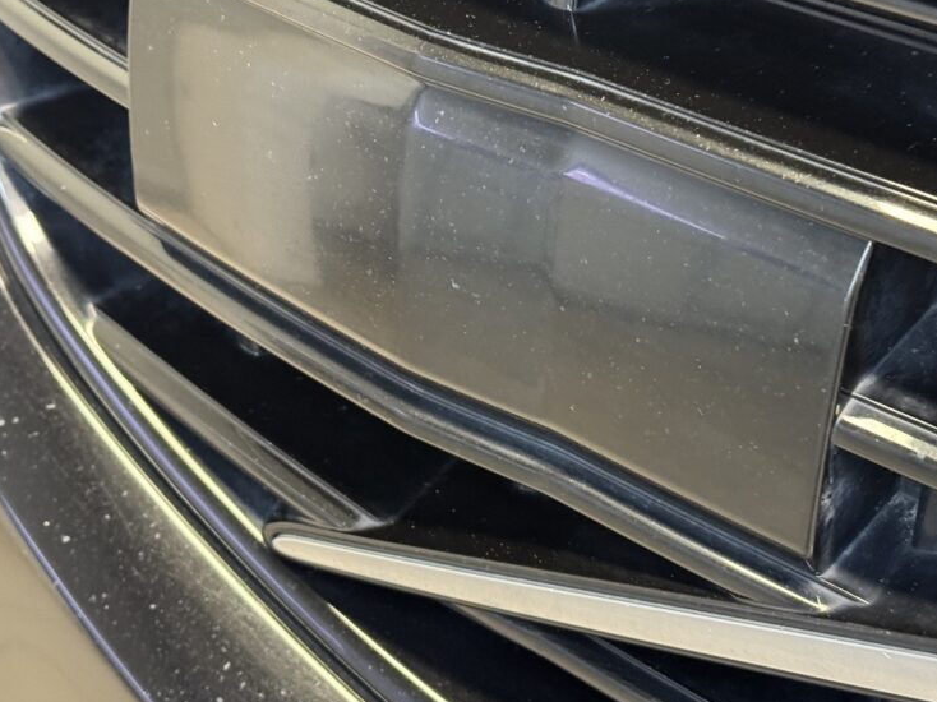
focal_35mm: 67
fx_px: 1813
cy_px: 301
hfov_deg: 29.0
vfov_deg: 21.9
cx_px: 507
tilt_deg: -31.1
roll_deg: -2.8
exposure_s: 1/33
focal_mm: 6.76
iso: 400
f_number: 1.78
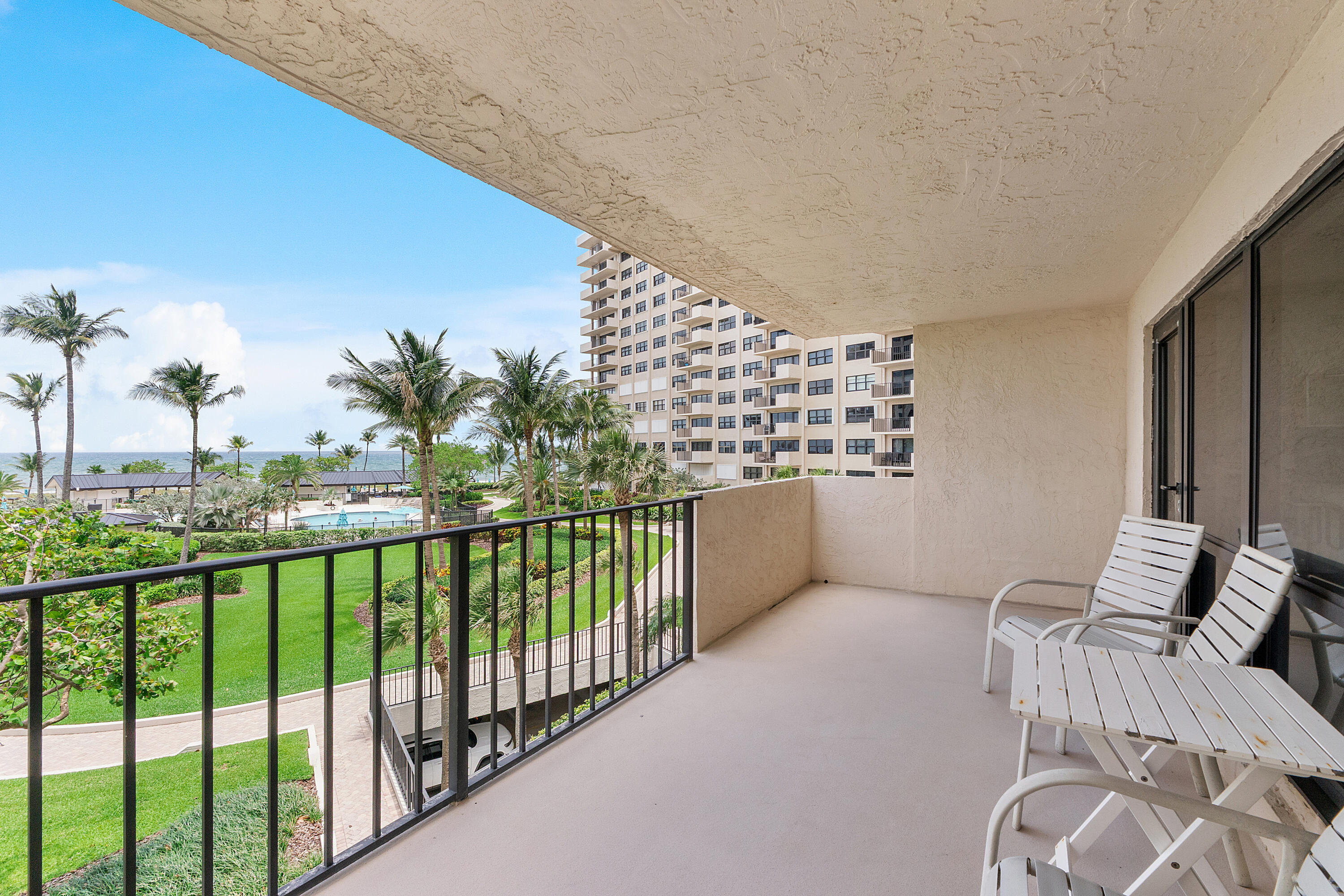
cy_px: 448
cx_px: 672
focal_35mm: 15
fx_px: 560
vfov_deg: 77.3
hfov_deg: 100.4
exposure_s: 1/250
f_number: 9
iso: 320
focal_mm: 10
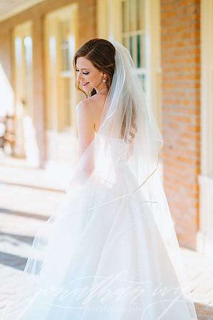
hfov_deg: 16.0
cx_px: 106
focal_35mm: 85
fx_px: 756
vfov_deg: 23.9
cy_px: 160
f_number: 2
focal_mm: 85
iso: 100
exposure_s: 1/640
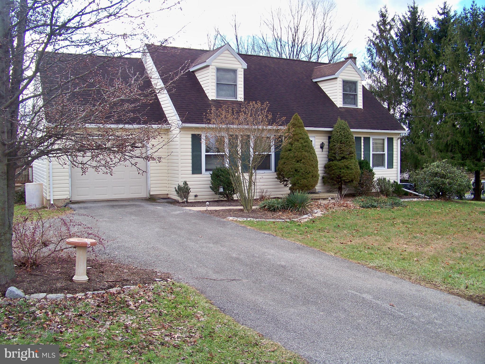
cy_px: 182
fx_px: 462
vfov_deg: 42.9
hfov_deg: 55.4
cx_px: 242
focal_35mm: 33
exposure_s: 1/250
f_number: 2.8
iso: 64
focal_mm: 5.85
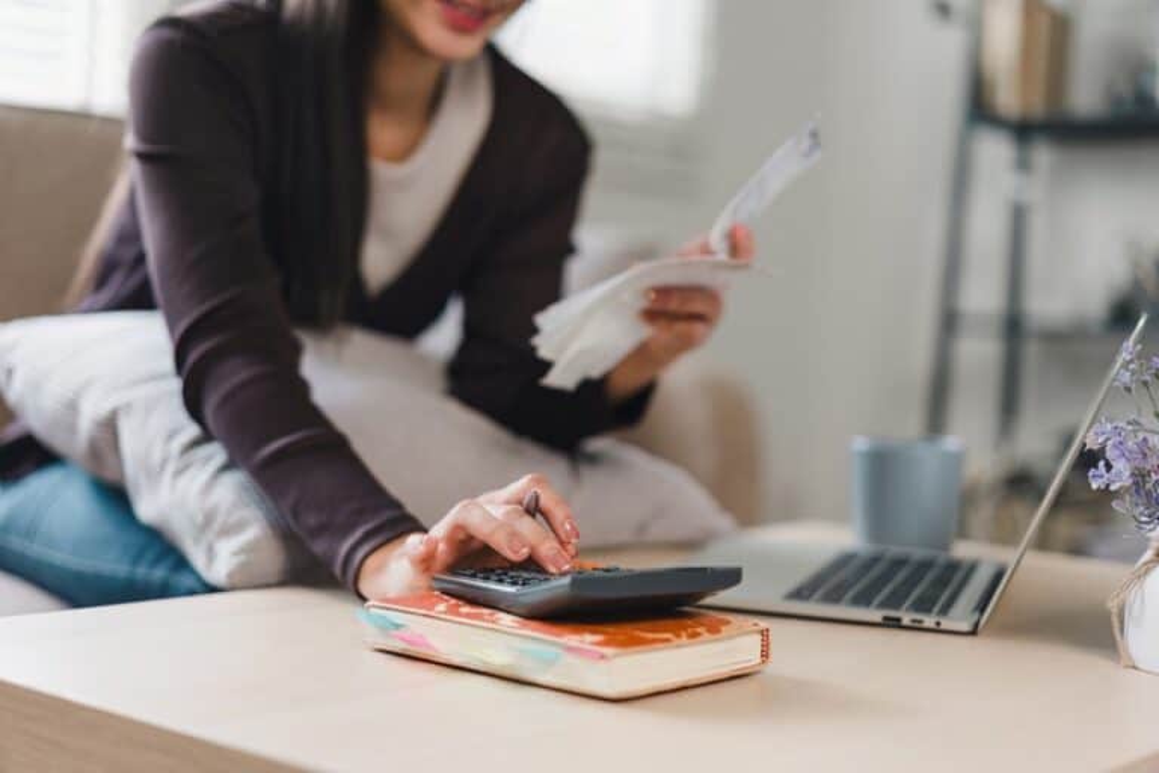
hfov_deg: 36.2
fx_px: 1771
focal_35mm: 55
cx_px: 580
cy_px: 386
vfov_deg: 24.6
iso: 250
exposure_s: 1/320
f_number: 2
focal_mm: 55
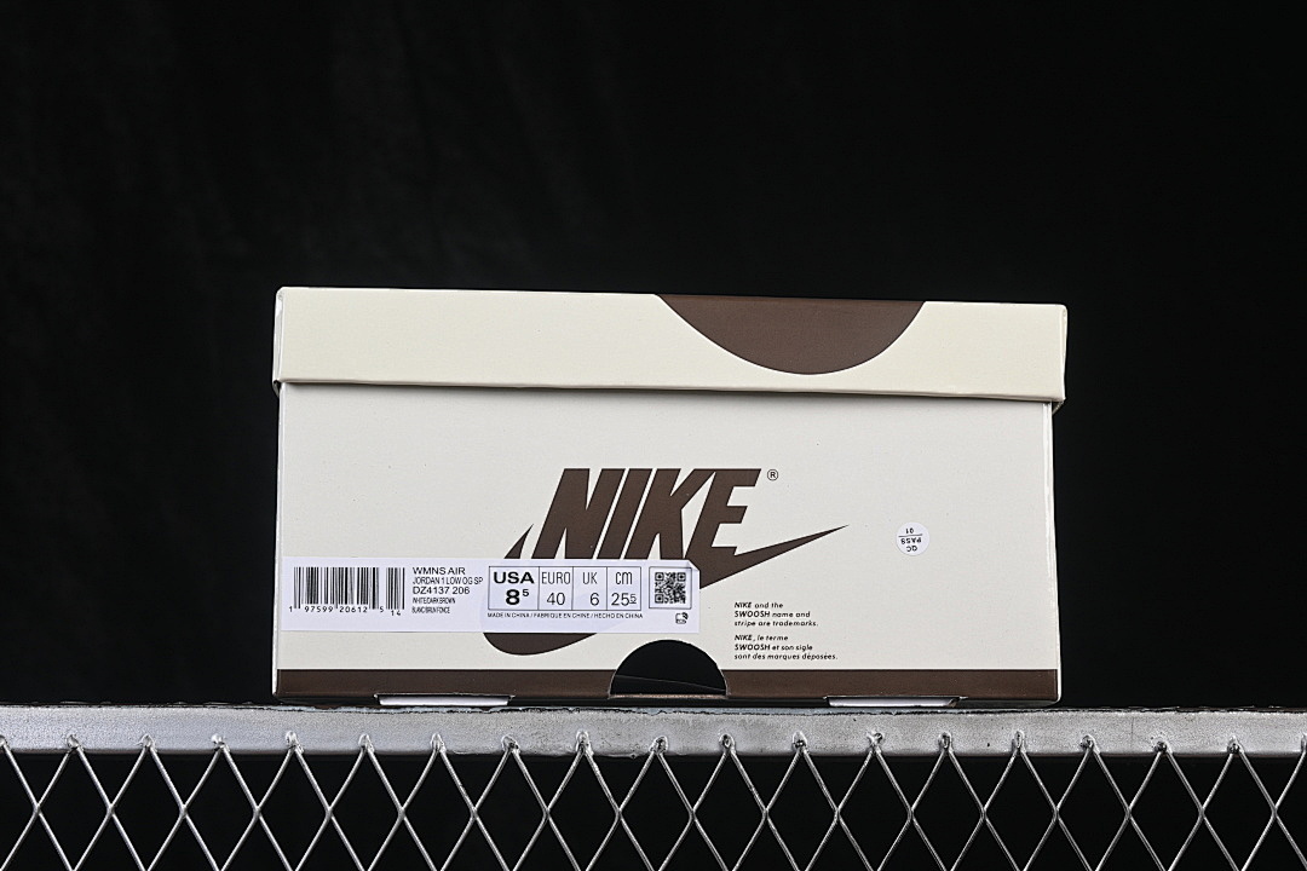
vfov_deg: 18.2
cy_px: 436
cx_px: 654
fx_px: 2723
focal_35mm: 75
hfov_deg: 27.0
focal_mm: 50
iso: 160
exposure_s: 1/80
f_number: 8
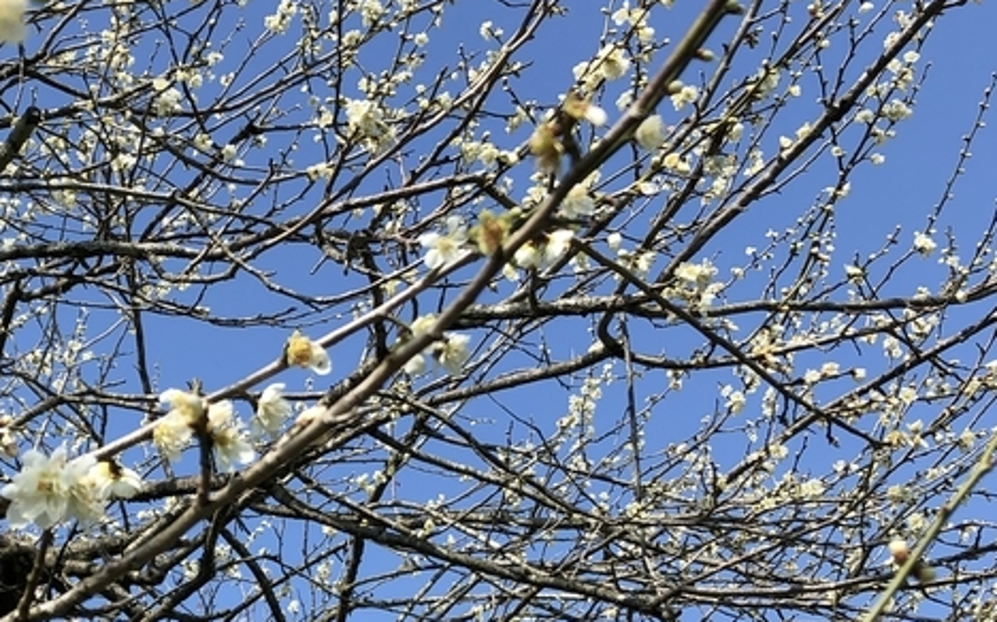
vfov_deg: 19.7
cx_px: 209
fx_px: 1765
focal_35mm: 65
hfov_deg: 30.8
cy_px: 539
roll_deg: +4.9
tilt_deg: +27.1
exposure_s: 1/1389
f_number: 1.8
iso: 20
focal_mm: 3.99
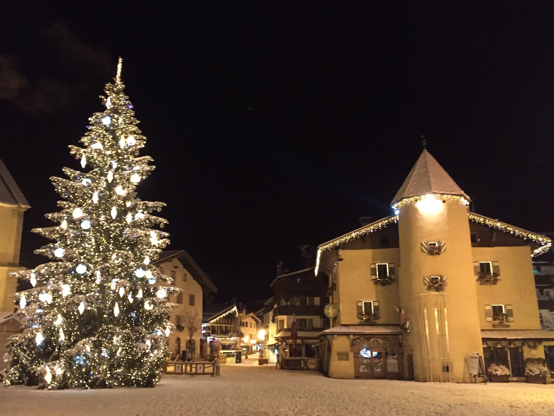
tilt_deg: +14.0
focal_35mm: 32
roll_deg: +0.0
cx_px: 260
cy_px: 226
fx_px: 512
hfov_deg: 56.8
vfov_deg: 44.1
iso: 400
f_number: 2.2
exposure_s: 1/17
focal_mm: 4.15
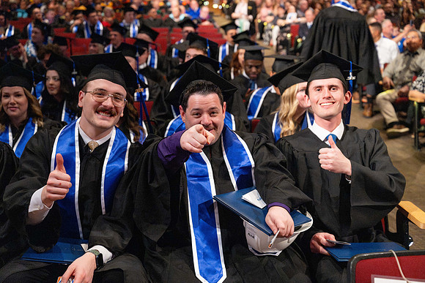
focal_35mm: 44
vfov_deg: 30.5
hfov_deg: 44.5
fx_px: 520
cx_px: 212
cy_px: 142
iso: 12800
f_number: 3.5
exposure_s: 1/125
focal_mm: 44
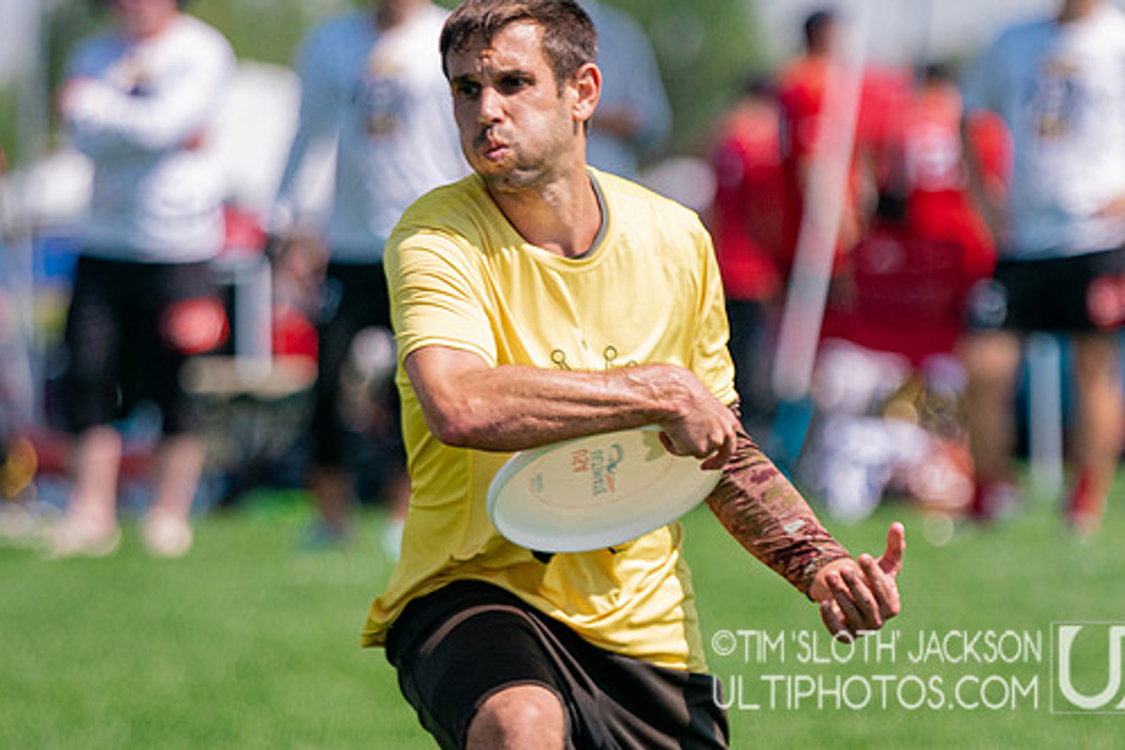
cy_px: 457
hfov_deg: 4.3
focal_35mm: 476
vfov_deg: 2.9
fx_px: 14874
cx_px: 612
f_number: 2.8
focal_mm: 200
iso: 640
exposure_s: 1/12800
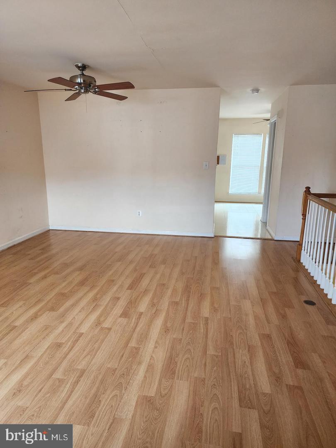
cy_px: 224
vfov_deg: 73.9
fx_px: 298
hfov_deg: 58.9
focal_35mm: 23
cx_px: 168
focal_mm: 6.4
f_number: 1.8
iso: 250
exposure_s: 1/120
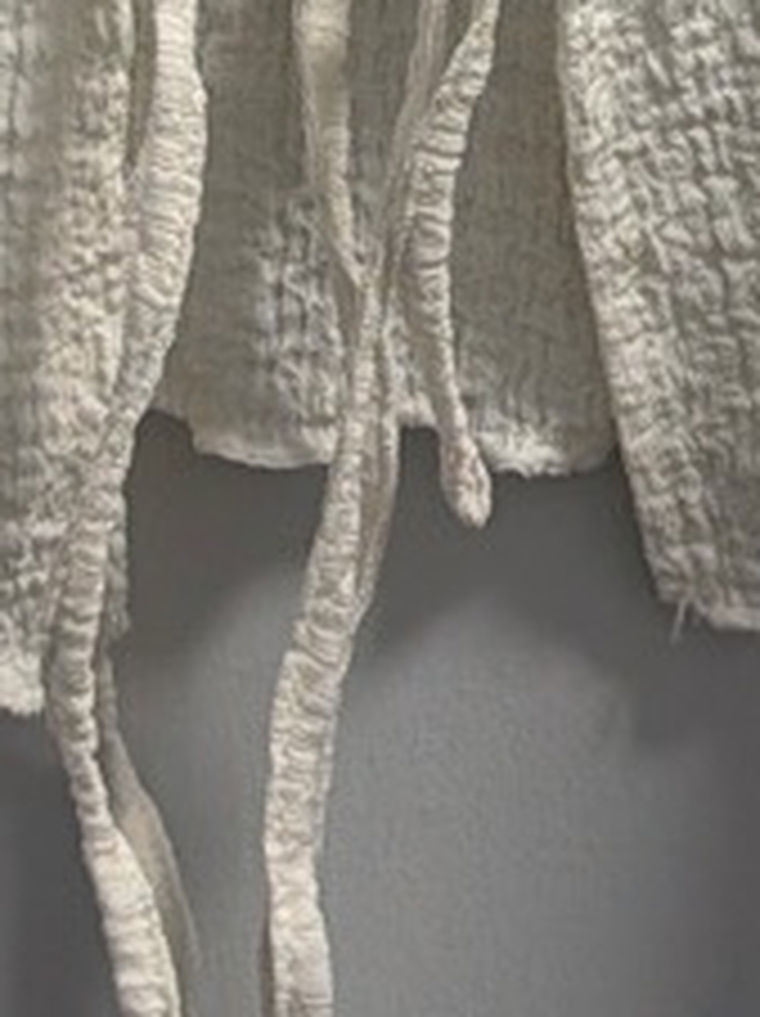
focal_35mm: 170
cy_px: -891
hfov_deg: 8.7
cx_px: 387
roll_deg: -2.1
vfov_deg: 10.8
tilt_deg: -4.3
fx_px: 4986
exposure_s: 1/100
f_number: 1.78
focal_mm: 6.76
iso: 100
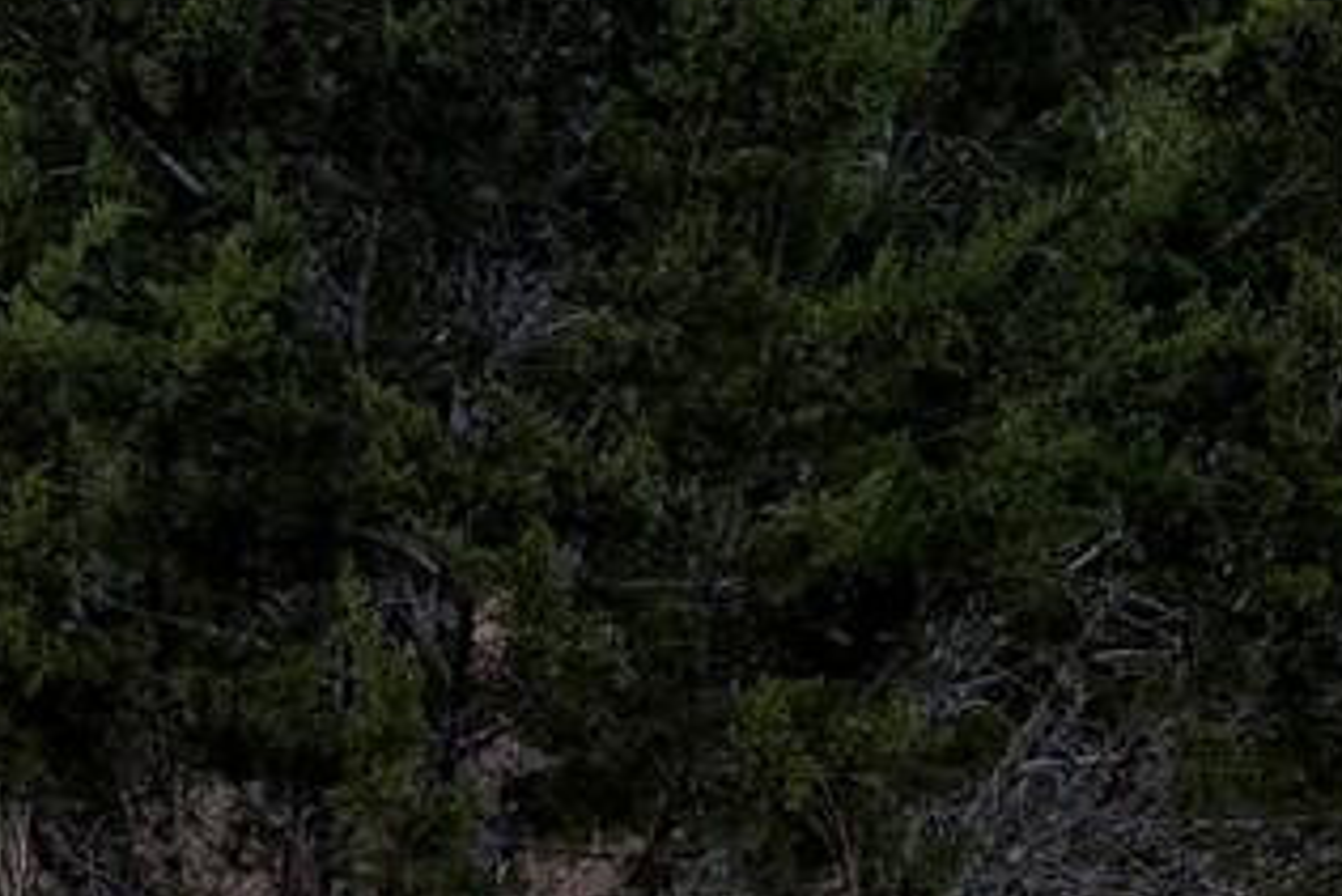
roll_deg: +0.6
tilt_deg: -6.0
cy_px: 951
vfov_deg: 7.8
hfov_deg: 11.4
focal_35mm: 175
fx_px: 6526
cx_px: 1741
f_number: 1.6
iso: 50
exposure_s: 1/764
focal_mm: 5.96
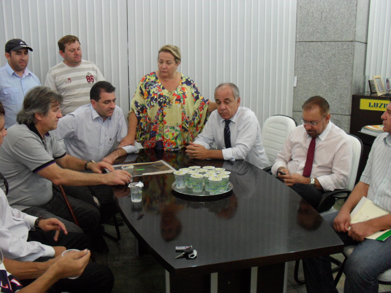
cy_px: 146
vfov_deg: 40.7
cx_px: 196
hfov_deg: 52.6
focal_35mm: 35
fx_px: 395
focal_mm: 6.3
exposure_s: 1/15
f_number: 3.2
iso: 240
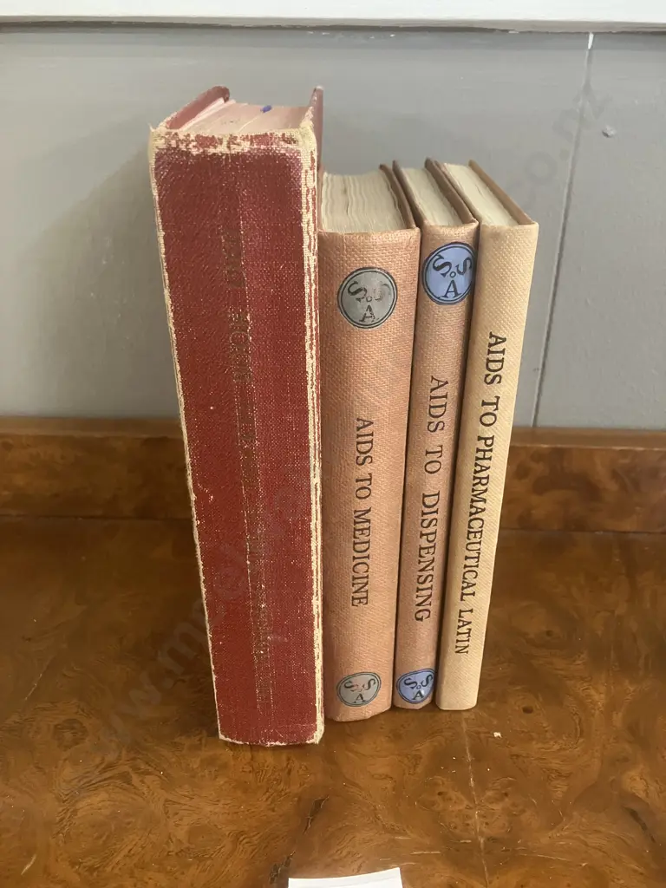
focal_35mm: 28
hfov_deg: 49.7
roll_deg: -1.3
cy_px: 444
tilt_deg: -26.5
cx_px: 333
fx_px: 718
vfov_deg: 63.4
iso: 500
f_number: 1.8
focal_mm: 3.99
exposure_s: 1/30
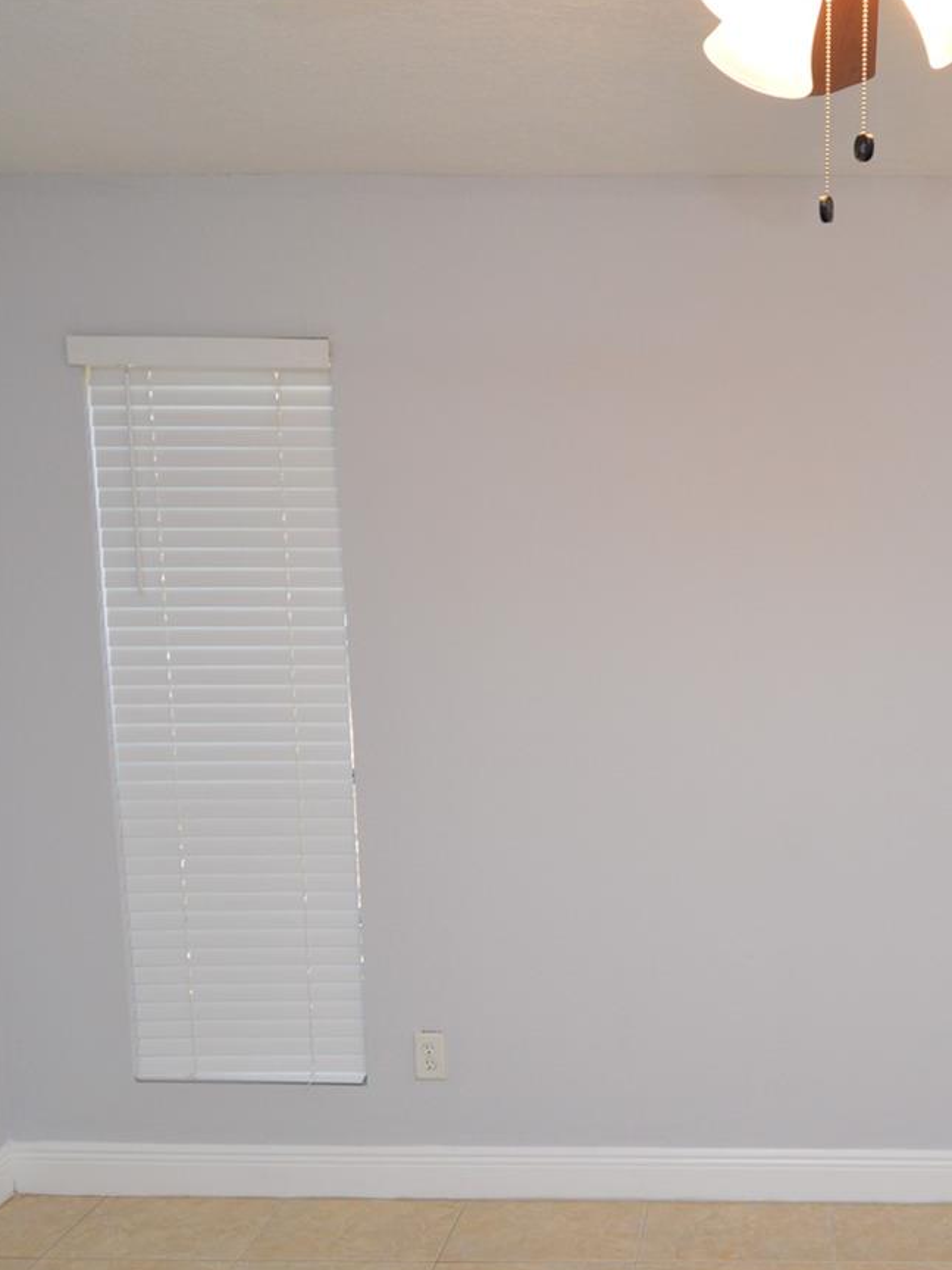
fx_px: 1173
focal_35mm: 32
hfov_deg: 42.2
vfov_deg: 56.3
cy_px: 772
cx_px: 765
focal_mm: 12
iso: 400
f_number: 4
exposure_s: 1/60
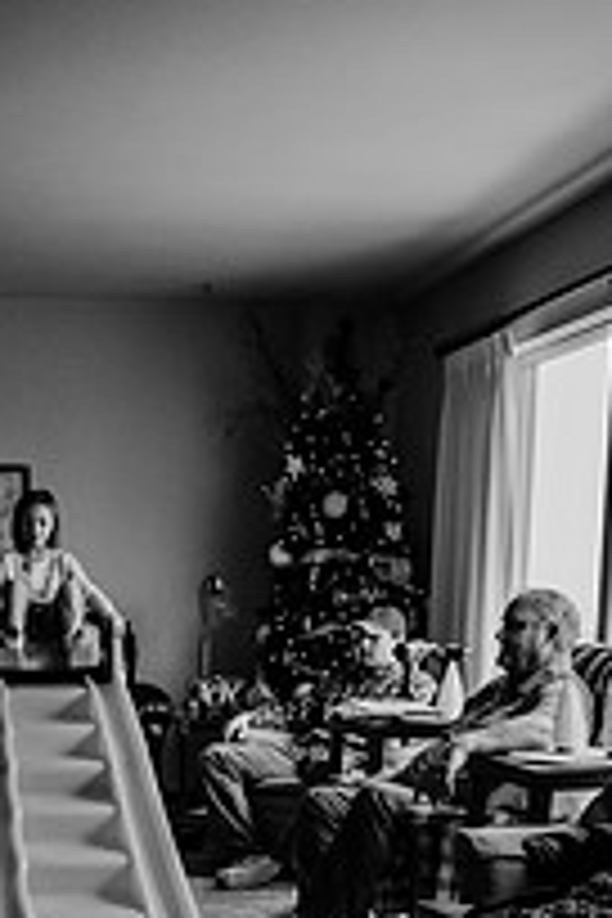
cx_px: 86
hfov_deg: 24.9
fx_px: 1351
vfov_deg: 34.8
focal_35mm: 53
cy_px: 873
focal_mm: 24
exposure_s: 1/1600
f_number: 1.8
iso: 1000
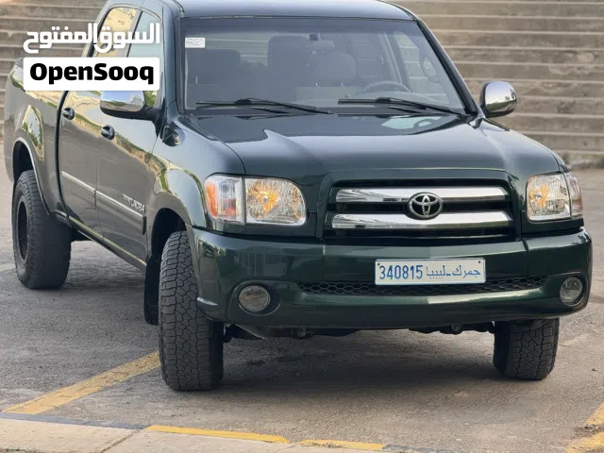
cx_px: 302
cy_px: 226
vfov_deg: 12.3
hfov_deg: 16.4
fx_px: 2094
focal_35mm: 120
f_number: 2.8
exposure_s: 1/205
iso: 50
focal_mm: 15.66
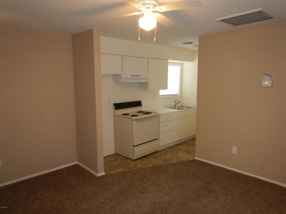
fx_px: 198
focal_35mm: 24
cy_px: 107
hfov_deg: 71.6
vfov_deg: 56.8
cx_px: 143
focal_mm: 4.3
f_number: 2.8
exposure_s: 1/30
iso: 200
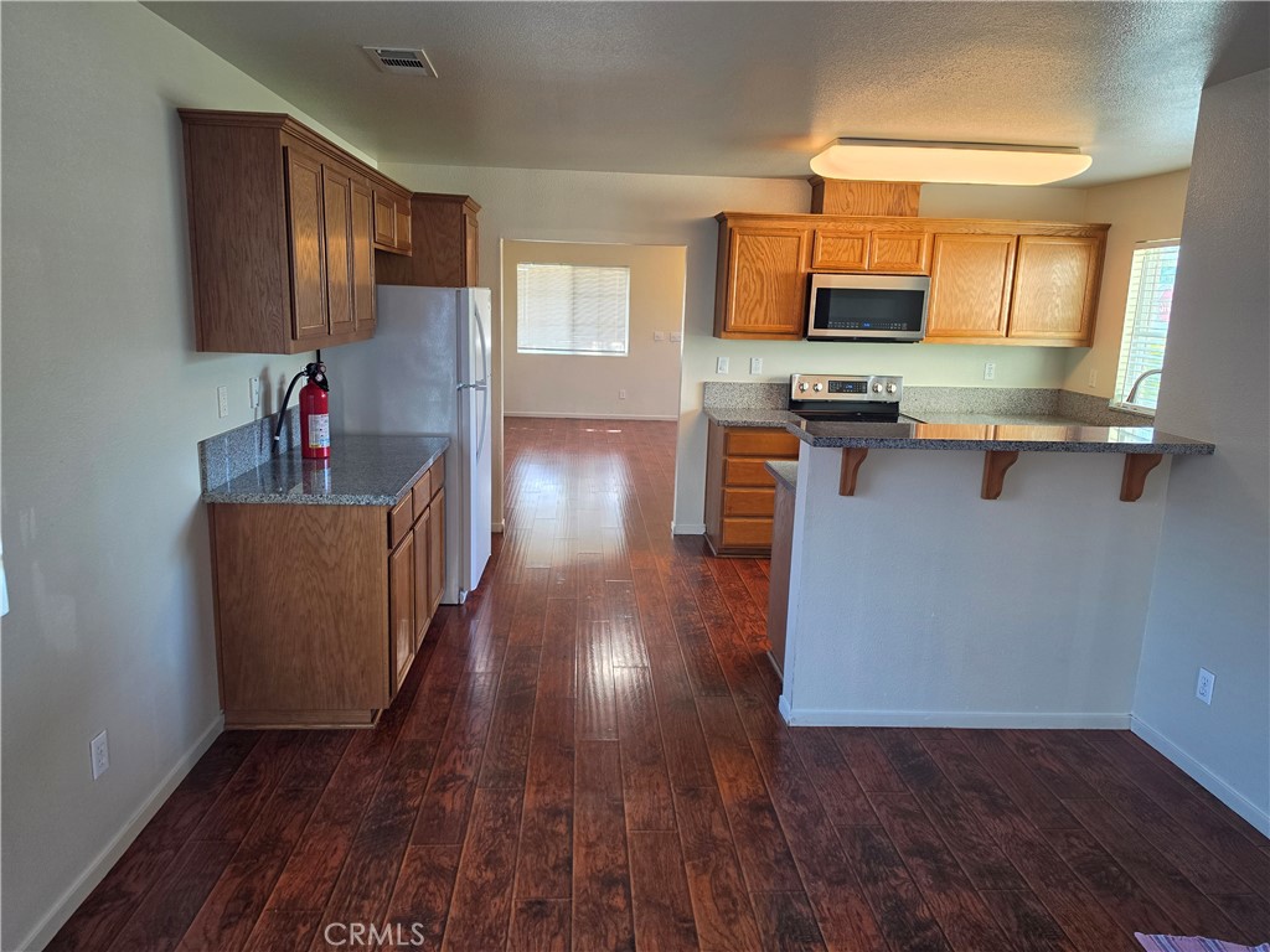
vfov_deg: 58.9
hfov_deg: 73.9
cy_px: 476
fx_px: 844
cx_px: 635
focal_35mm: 23
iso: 125
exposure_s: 1/120
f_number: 1.4
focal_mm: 6.5
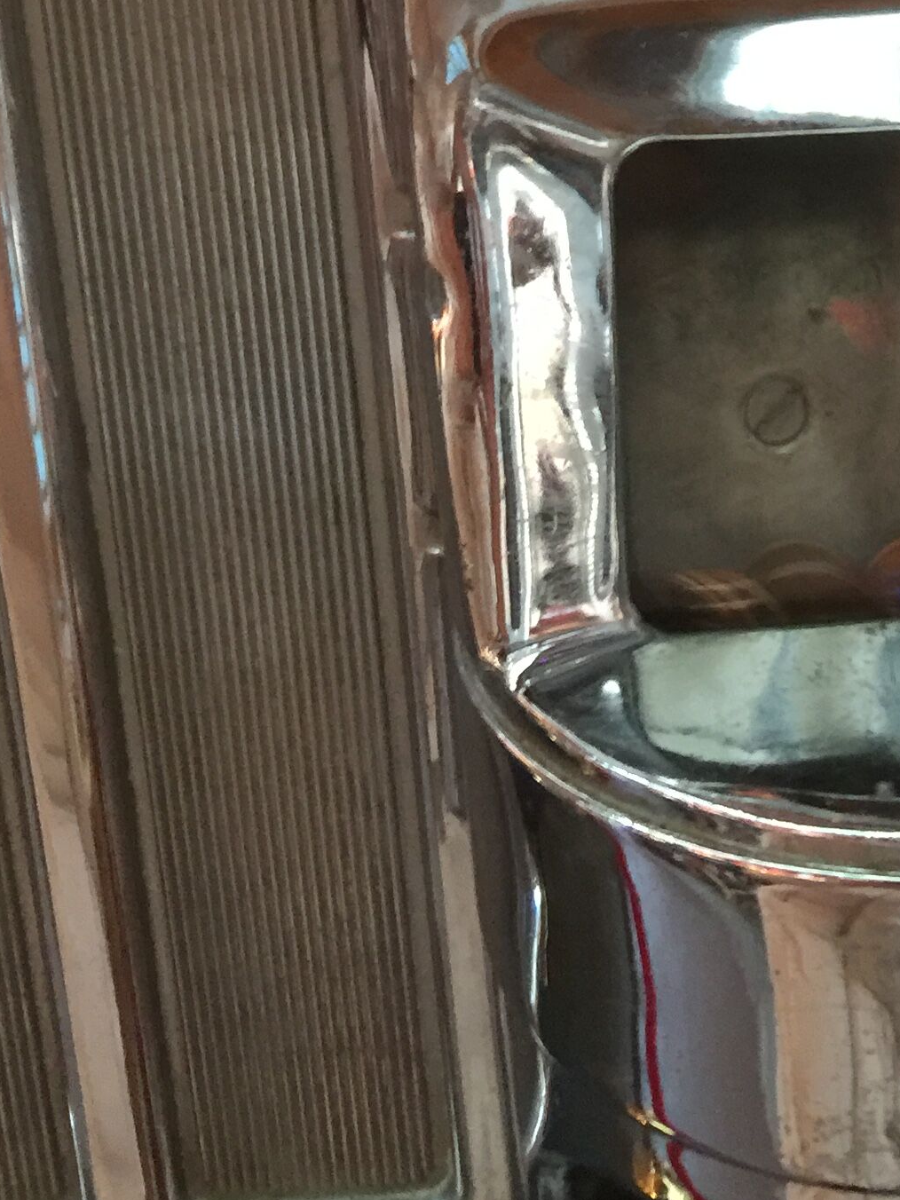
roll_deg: +2.0
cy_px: -186
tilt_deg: -15.6
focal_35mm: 70
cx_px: 970
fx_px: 2427
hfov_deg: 20.1
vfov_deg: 25.3
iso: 160
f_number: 2.2
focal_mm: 4.15
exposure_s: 1/17
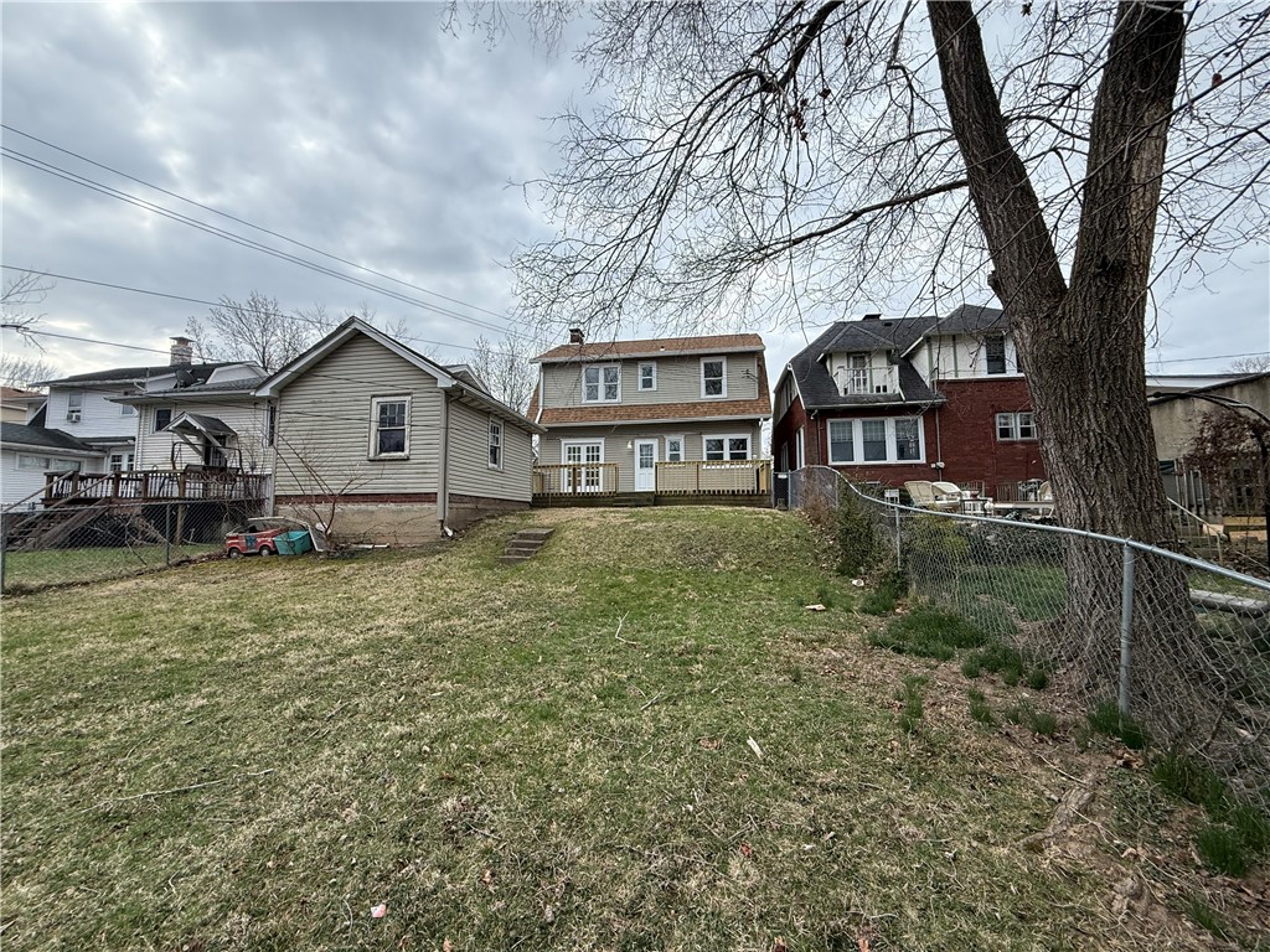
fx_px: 514
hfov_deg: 102.1
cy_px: 476
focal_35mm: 14
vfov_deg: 85.7
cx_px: 635
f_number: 2.2
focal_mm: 2.22
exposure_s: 1/461
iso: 64
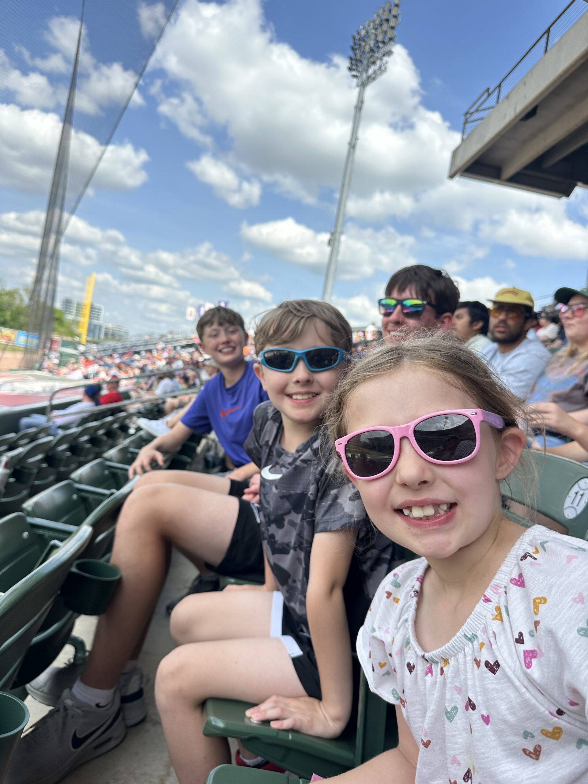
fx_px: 544
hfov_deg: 56.8
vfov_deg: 71.6
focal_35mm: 24
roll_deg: -10.9
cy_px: 392
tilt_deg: -2.0
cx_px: 294
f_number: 1.78
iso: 80
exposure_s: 1/2203
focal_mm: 6.86
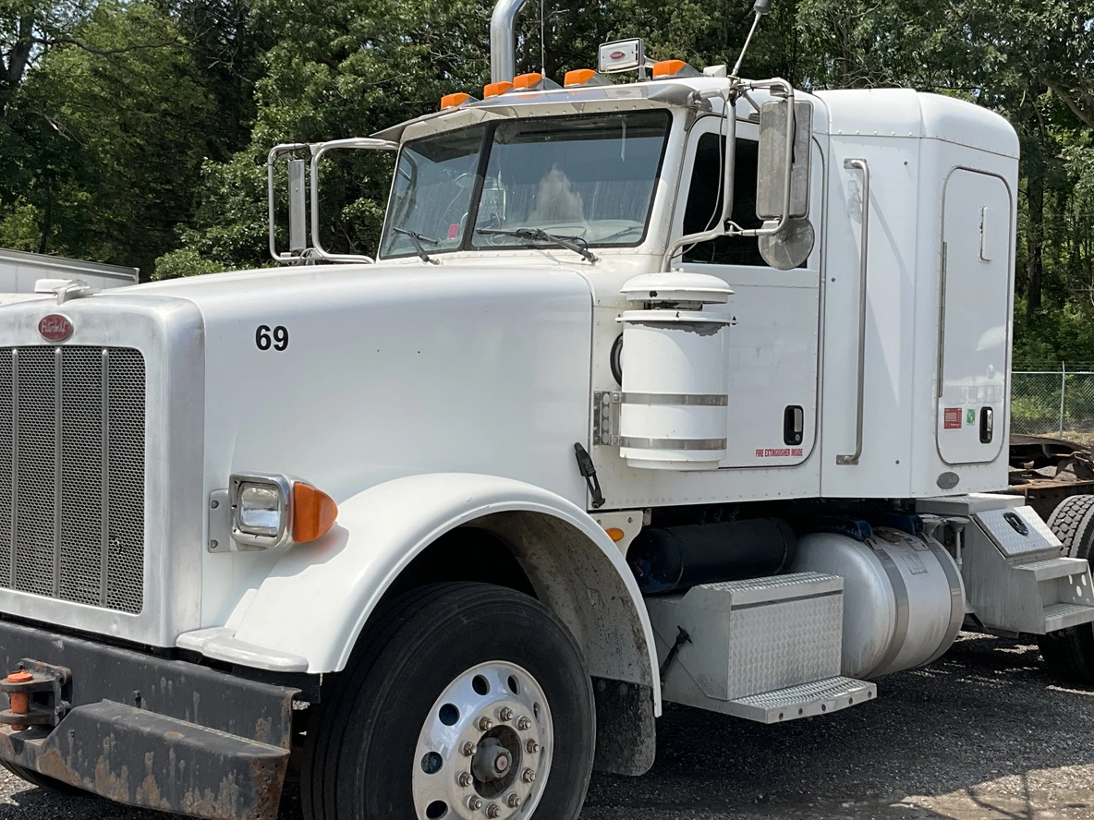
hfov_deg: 38.9
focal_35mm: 49
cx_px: 603
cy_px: 417
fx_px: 1549
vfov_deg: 29.7
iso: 25
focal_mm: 3
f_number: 1.8
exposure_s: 1/1786
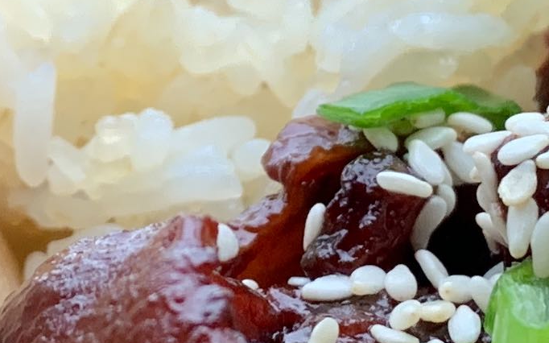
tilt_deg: -0.5
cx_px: 253
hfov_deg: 12.8
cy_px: 88
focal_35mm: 163
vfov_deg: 8.0
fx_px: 2438
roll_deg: +1.2
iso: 125
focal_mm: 4.25
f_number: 1.8
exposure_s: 1/60
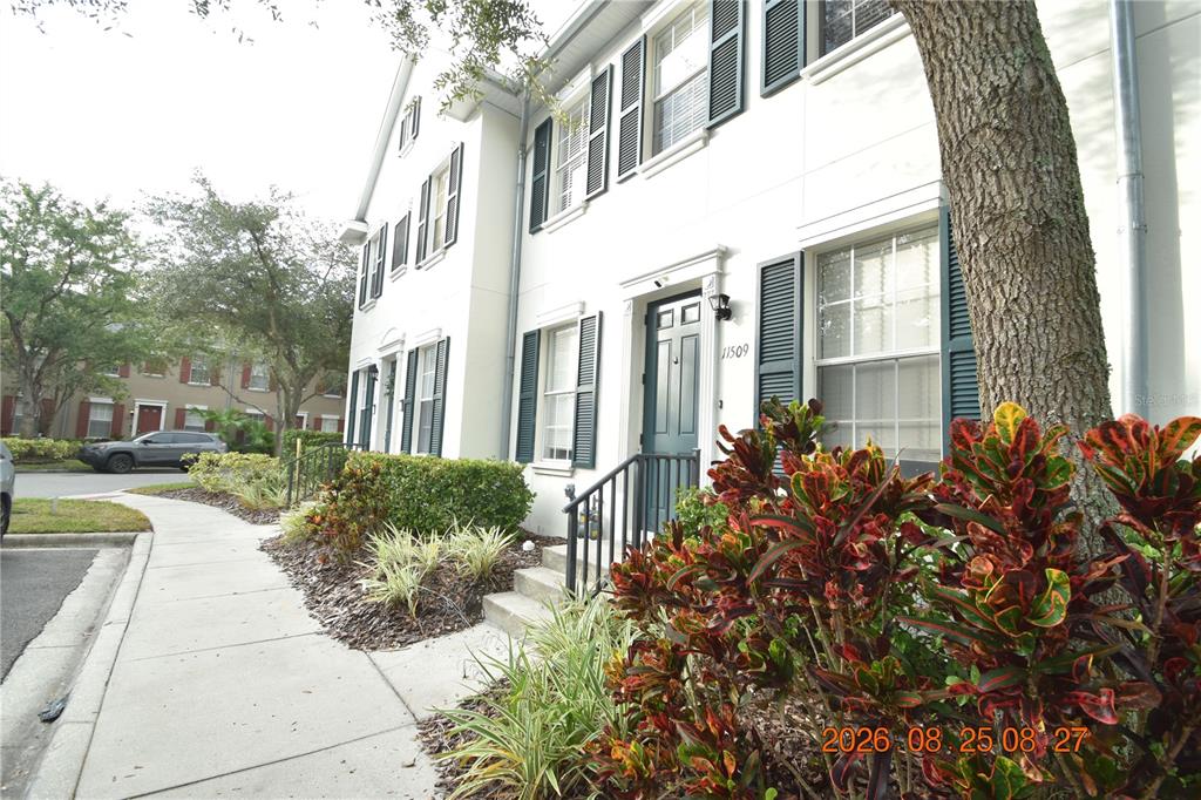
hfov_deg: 100.4
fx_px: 500
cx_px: 600
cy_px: 400
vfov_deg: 77.3
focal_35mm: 15
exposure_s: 1/250
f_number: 8
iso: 360
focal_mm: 10
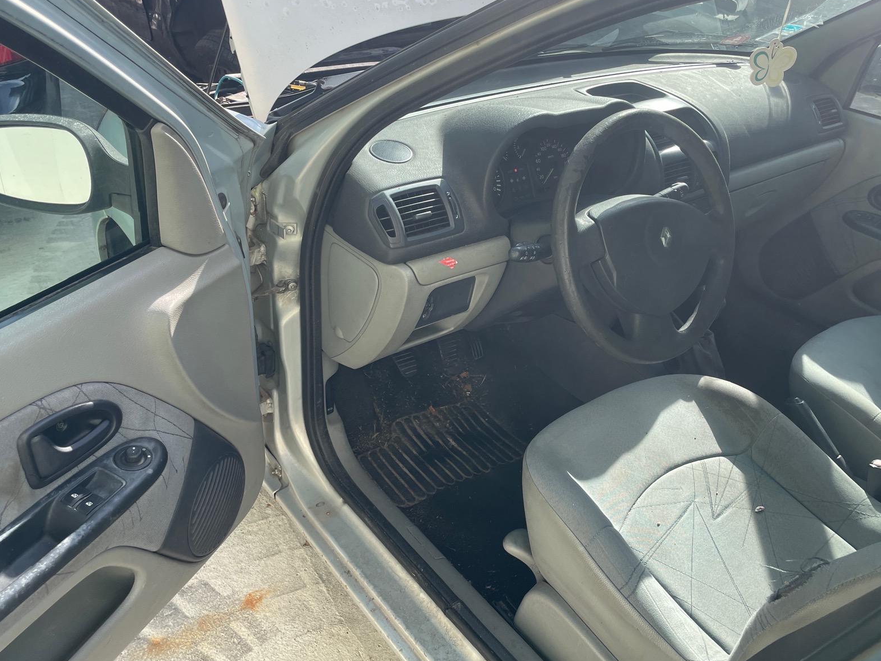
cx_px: 443
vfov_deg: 46.8
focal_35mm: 30
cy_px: 330
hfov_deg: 60.0
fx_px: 764
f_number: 1.6
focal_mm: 4.2
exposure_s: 1/725
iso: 32
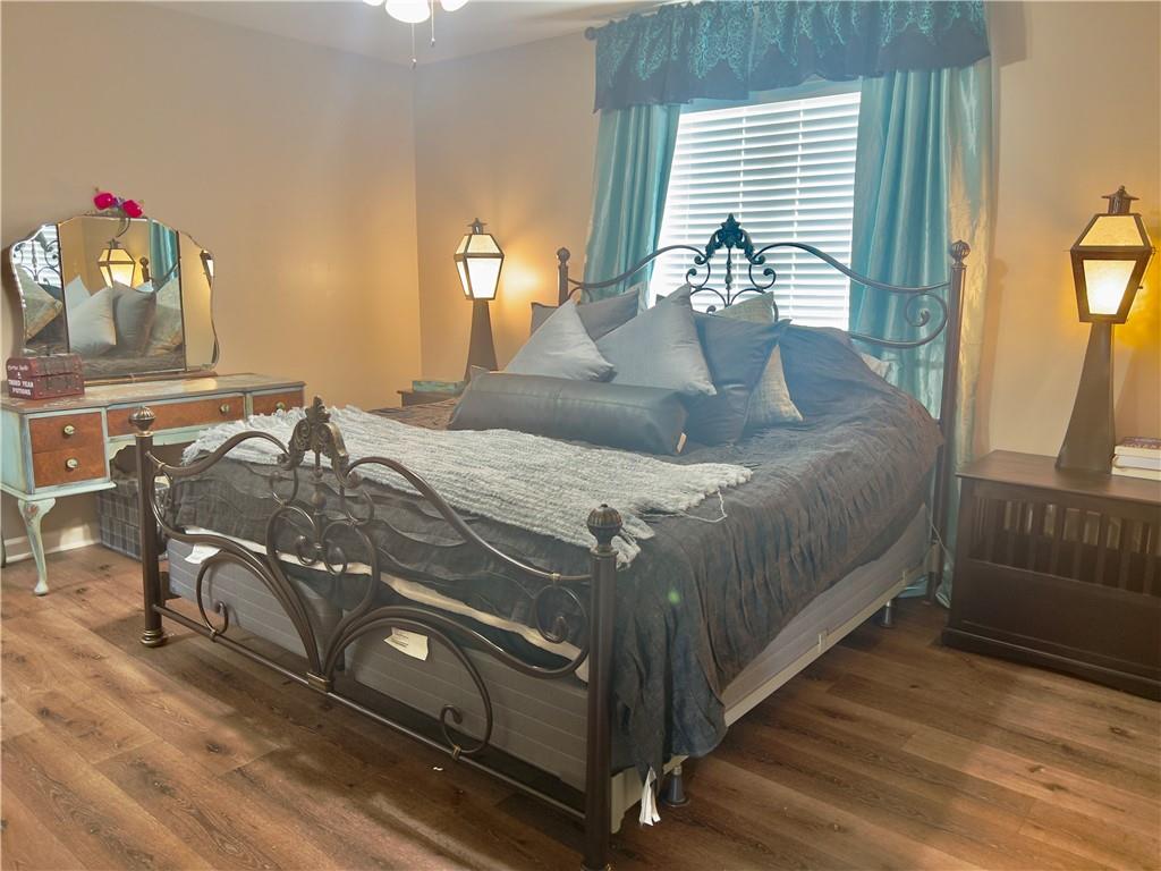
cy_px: 436
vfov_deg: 53.1
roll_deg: -0.4
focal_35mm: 26
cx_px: 580
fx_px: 872
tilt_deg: -11.4
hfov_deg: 67.3
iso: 400
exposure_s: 1/40
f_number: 1.5
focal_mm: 5.7
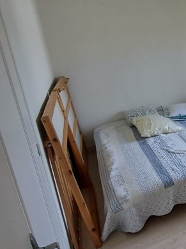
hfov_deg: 32.1
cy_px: 114
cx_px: 244
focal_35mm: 33
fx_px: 236
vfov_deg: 55.3
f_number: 2.2
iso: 80
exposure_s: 1/100
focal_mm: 1.64
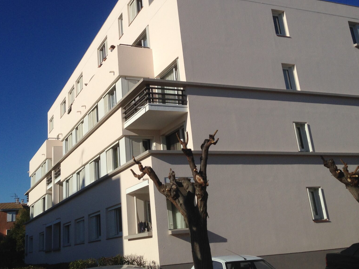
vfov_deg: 32.6
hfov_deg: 42.8
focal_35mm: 44
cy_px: 94
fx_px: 456
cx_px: 152
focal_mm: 4.12
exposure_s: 1/4184
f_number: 2.4
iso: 50
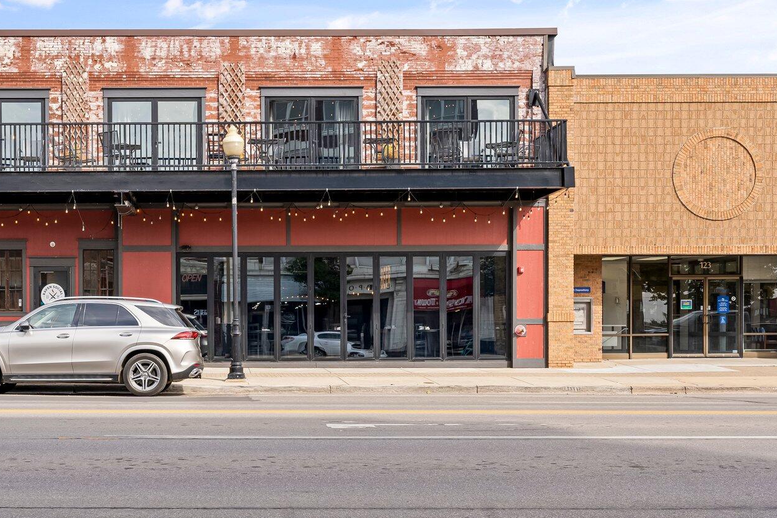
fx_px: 1082
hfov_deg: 38.8
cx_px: 229
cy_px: 344
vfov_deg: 26.8
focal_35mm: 50
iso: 320
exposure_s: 1/250
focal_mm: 30.7
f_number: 8
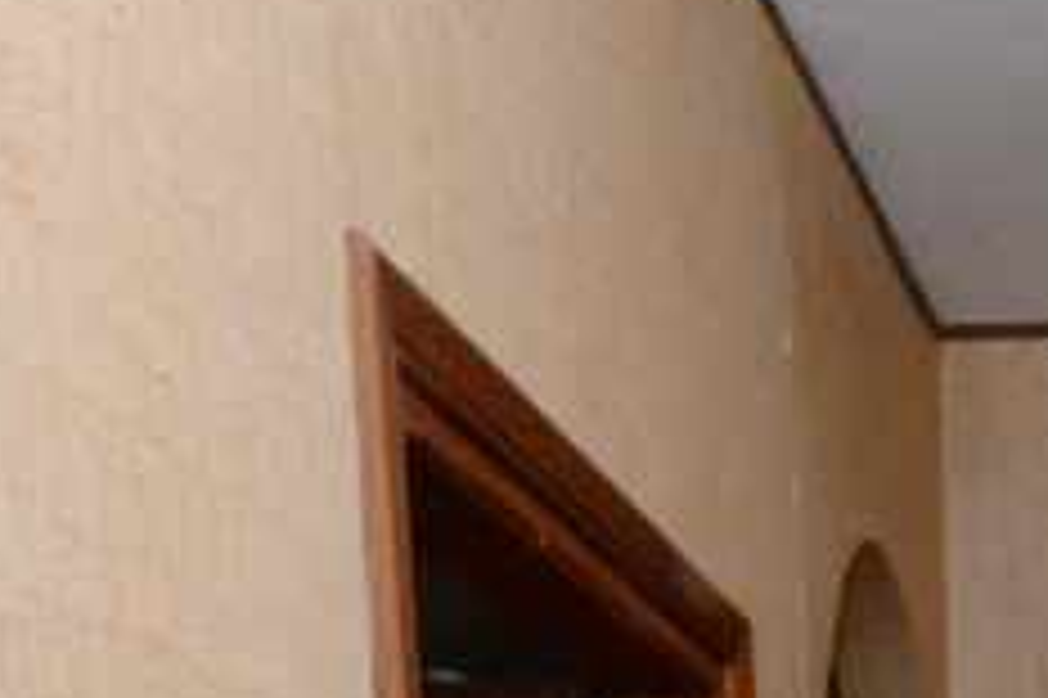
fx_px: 2327
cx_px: 1298
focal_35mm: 80
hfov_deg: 23.0
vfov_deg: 12.8
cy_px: 1713
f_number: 22
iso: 2800
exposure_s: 1/60
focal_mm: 14
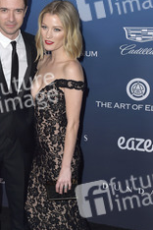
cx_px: 37
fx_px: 414
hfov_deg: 20.7
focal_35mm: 65
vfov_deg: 30.8
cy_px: 145
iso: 250
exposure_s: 1/250
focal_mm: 38
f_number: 5.6
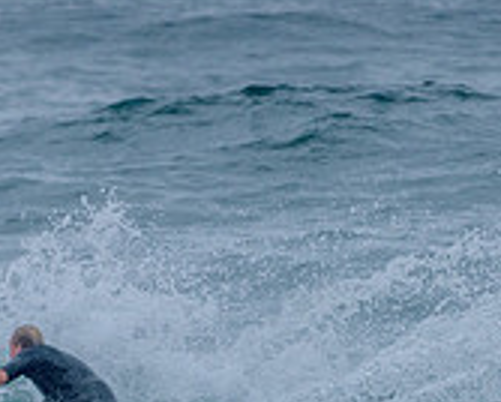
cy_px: 412
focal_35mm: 1996
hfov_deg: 1.0
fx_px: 29631
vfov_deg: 0.8
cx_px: 29
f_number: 5.6
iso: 1100
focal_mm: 500
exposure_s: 1/2000
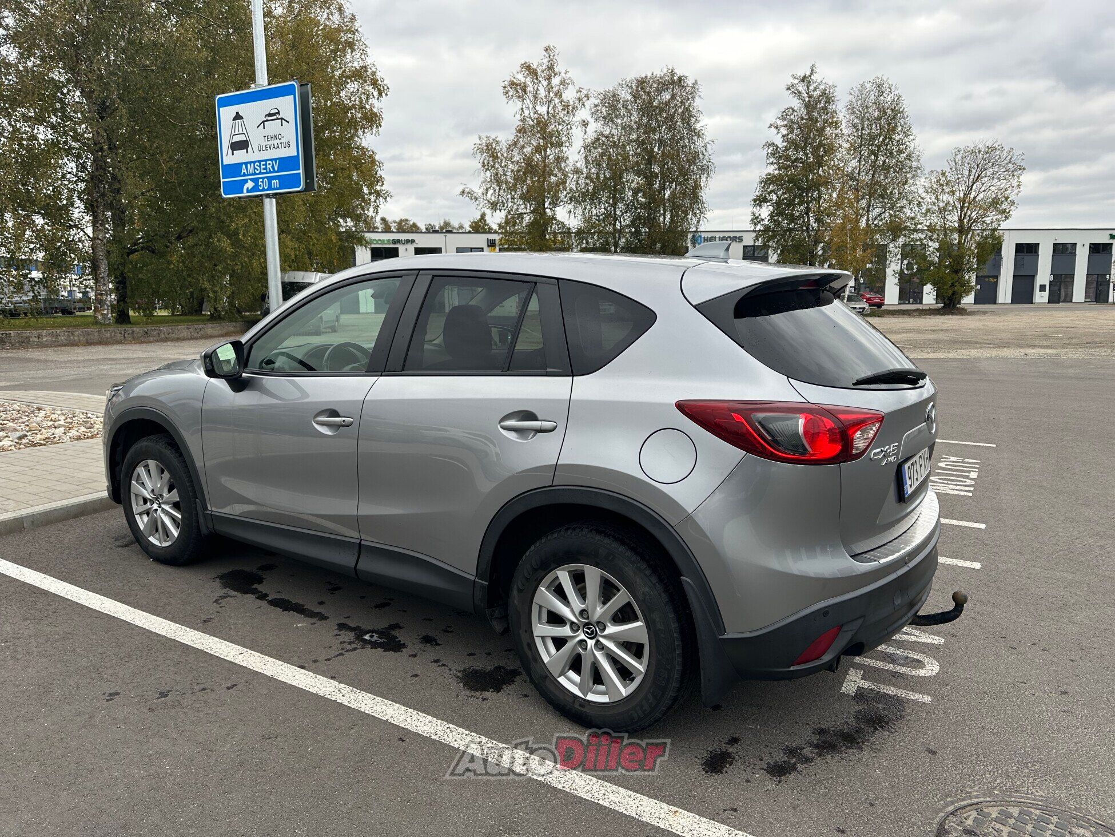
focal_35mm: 24
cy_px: 418
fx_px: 773
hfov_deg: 71.6
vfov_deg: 56.8
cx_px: 558
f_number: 1.78
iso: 80
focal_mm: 6.86
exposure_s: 1/435
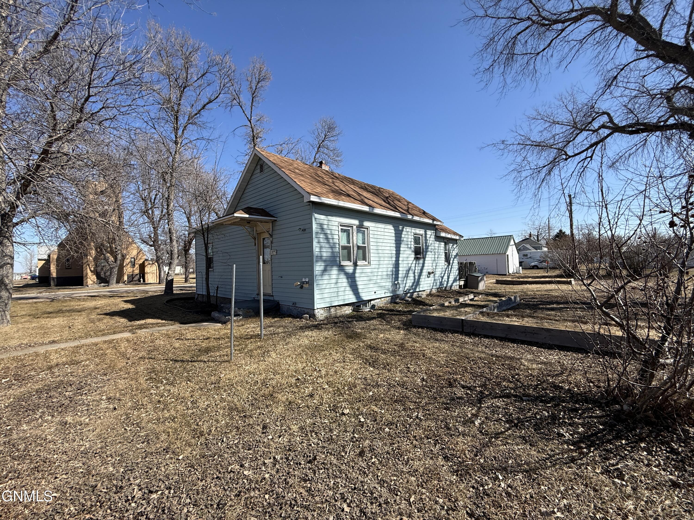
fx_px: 281
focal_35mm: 14
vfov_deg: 85.7
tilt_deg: +1.5
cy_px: 260
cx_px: 347
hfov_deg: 102.1
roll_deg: +1.2
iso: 50
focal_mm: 2.22
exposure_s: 1/1901
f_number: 2.2
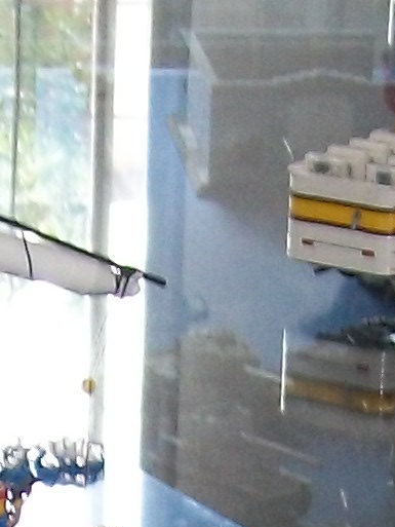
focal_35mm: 229
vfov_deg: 8.5
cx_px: 74
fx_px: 3483
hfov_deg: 6.5
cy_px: 723
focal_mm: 6
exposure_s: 1/30
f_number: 2.7
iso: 80
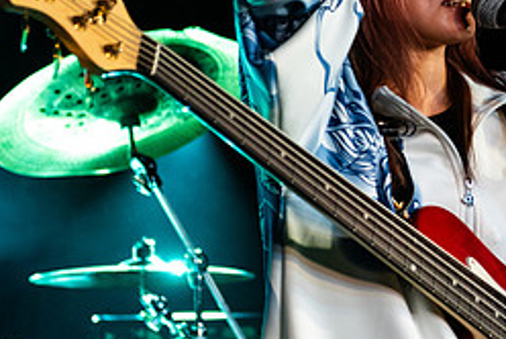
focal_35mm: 174
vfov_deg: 7.9
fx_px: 2449
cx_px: 466
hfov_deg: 11.7
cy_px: 17
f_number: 3.5
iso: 2000
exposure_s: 1/160
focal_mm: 70
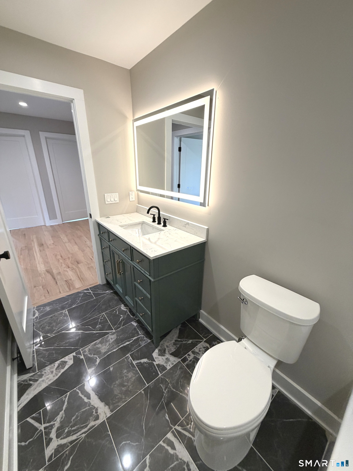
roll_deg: -1.0
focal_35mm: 14
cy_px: 236
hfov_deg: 85.7
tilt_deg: -18.1
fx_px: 190
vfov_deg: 102.1
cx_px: 176
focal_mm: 2.22
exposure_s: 1/120
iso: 200
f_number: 2.2
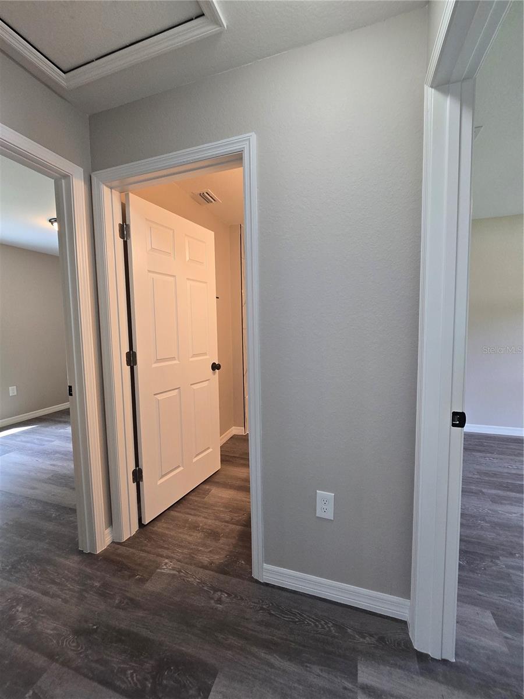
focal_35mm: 13
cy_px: 350
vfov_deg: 106.2
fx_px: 262
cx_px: 262
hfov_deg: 89.9
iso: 125
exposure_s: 1/60
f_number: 2.2
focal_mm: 2.2
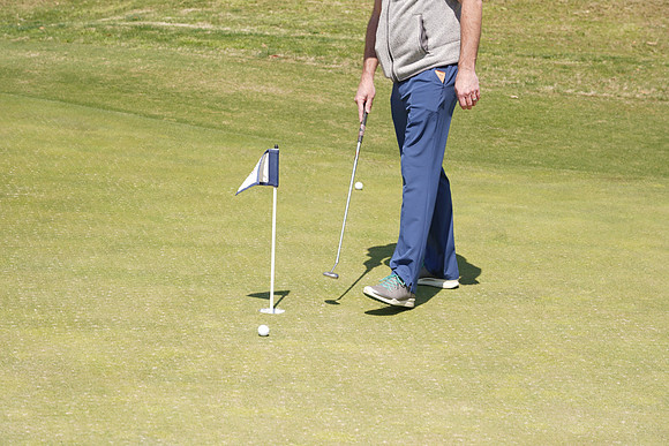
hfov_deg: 19.5
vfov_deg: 13.0
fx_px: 1952
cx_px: 334
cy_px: 223
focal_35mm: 105
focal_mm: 105
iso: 80
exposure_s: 1/200
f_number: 7.1
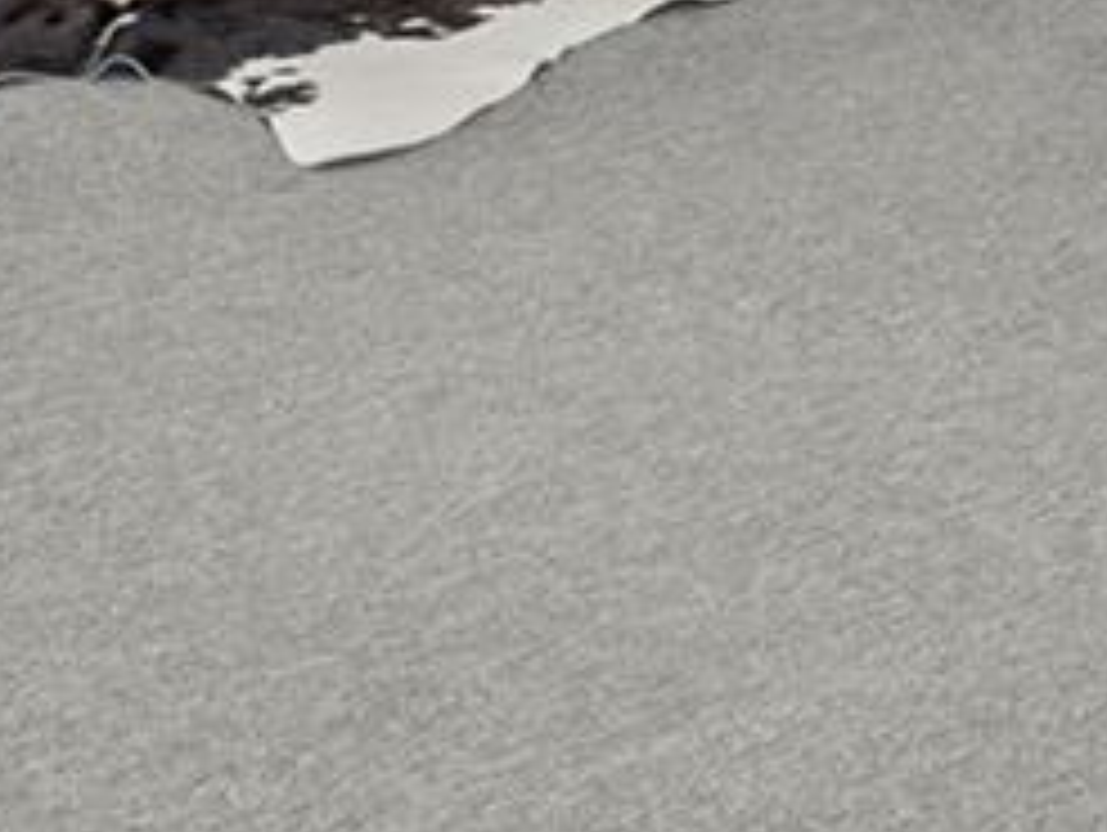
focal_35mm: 100
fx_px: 3201
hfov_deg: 17.1
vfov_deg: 12.0
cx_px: 1809
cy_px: -1142
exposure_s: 1/1.25
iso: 640
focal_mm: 16
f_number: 9
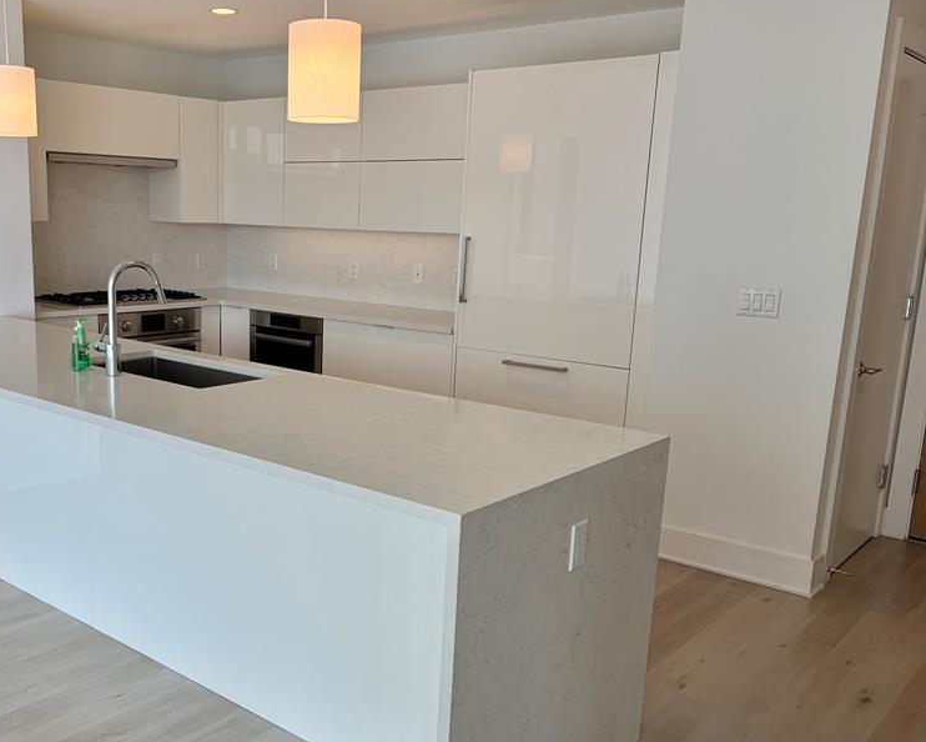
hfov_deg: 50.6
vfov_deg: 42.1
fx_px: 959
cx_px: 307
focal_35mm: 35
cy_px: 423
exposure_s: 1/381
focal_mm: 5.96
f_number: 1.6
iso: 50
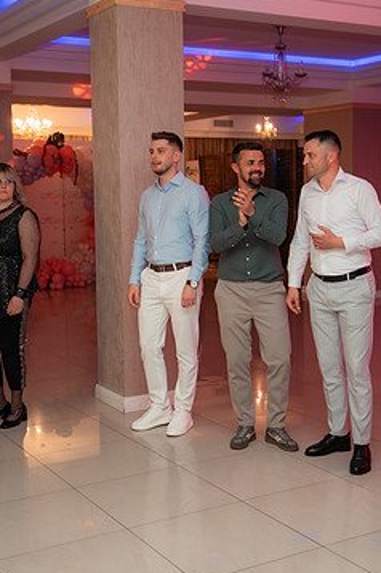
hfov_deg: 24.6
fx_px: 875
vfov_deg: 36.3
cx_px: 185
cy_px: 274
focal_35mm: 55
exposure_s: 1/200
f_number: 2.8
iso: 1600
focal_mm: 30
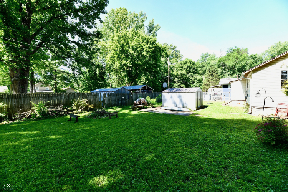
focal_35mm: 14
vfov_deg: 81.2
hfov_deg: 104.3
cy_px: 96
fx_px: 112
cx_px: 144
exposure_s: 1/250
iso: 640
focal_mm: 14
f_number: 8
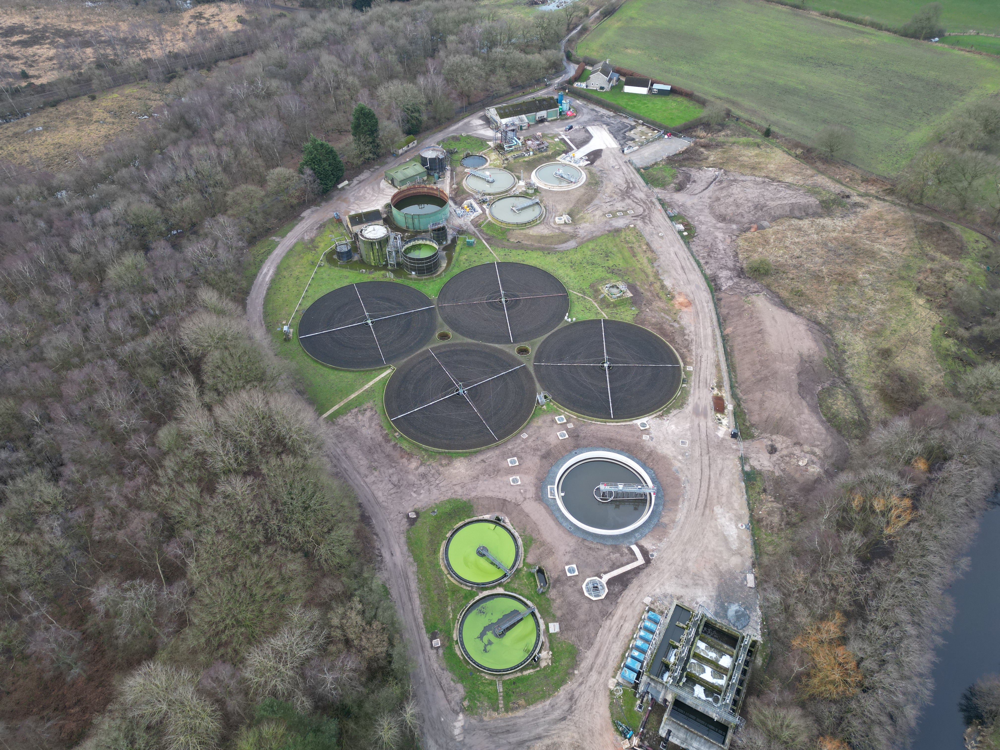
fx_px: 693
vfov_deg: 56.8
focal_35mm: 24
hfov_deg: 71.6
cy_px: 375
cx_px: 500
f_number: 1.7
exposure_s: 1/50
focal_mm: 6.72
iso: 100
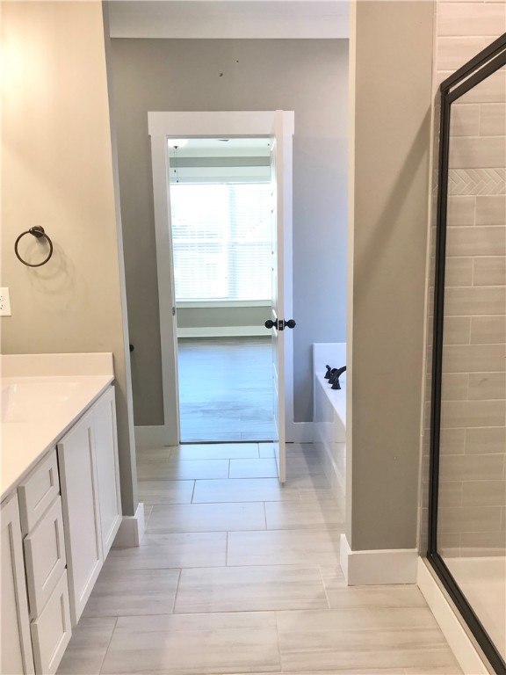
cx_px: 253
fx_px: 546
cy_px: 338
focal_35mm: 28
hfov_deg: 49.7
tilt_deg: -8.3
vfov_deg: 63.4
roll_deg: +2.1
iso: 25
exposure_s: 1/60
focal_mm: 3.99
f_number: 1.8
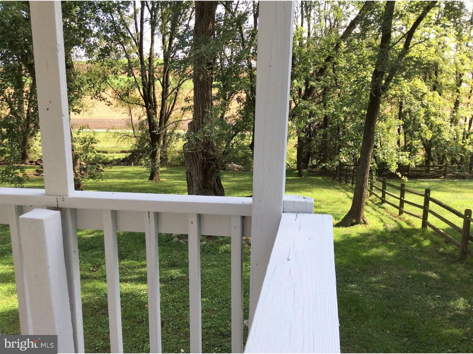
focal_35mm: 32
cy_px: 177
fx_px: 437
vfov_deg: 44.2
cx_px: 236
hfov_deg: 56.8
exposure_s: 1/330
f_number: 2.4
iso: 32
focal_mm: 3.3
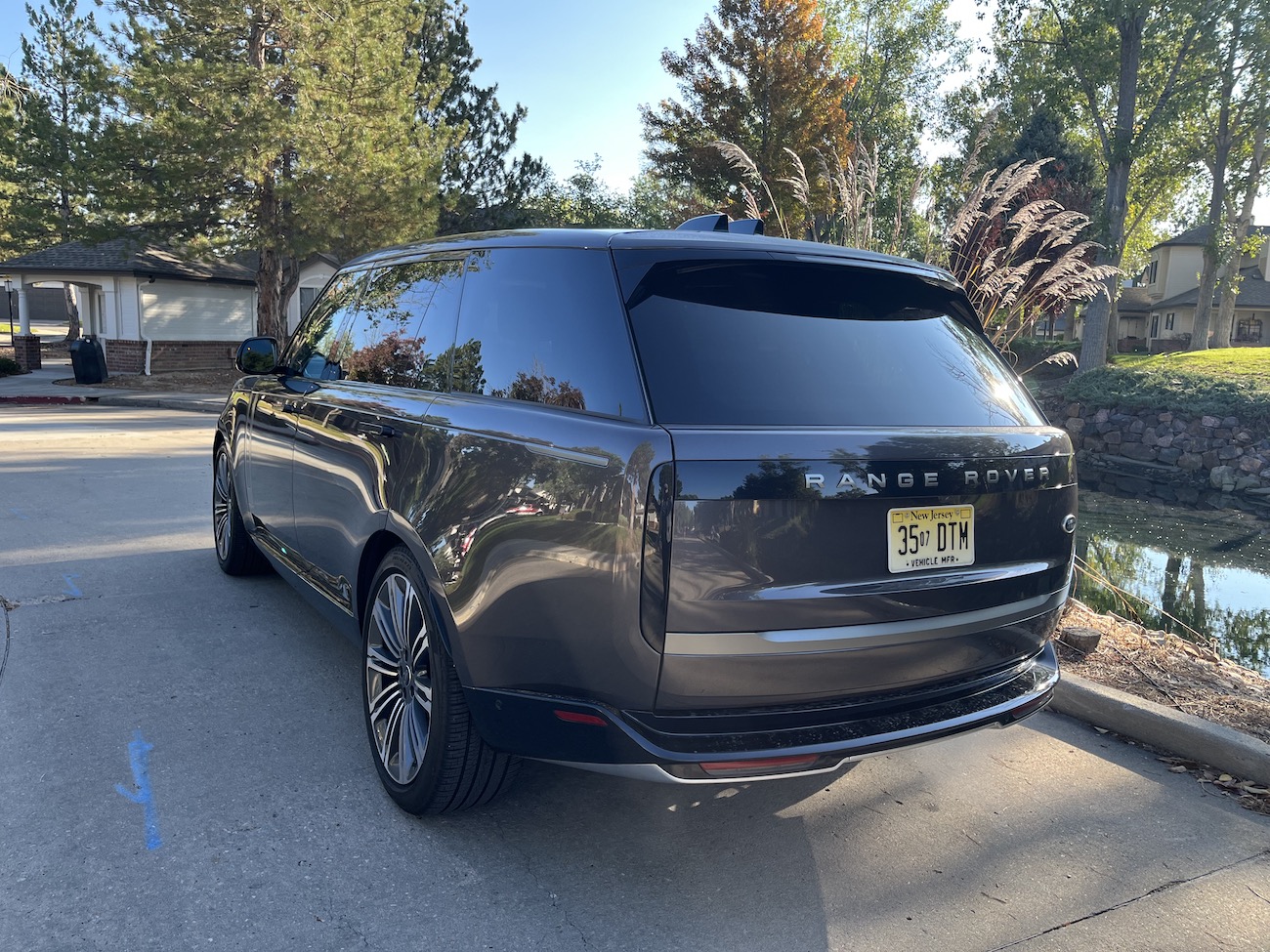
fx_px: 954
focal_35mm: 26
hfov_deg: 67.3
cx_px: 635
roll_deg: -1.6
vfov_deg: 53.1
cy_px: 476
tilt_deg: -9.4
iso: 50
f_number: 1.6
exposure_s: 1/362
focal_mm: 5.1
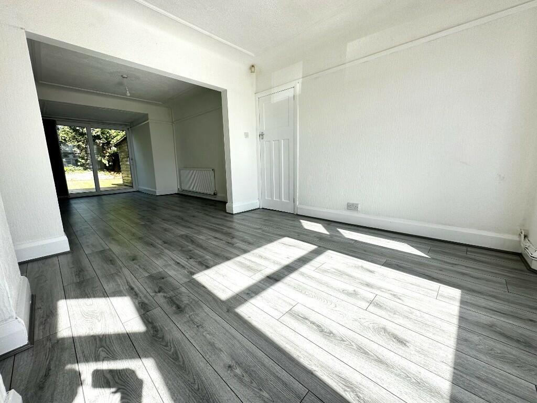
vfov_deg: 85.7
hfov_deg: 102.1
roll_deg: +1.3
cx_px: 268
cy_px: 202
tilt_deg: -10.9
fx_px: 217
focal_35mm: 14
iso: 40
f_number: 2.2
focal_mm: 2.22
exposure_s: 1/299
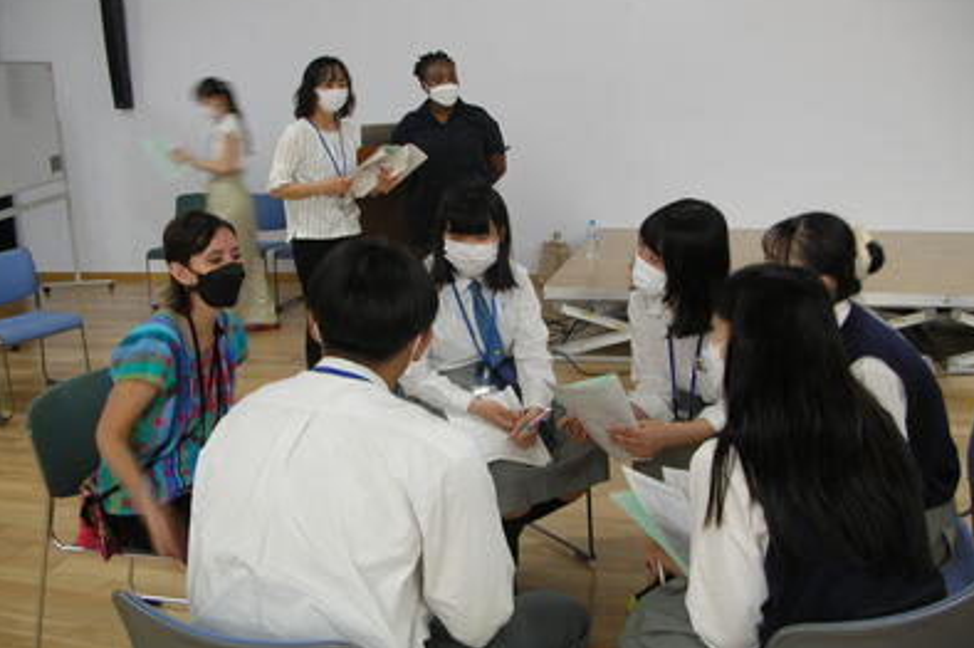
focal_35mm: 37
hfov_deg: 51.9
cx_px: 487
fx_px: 1000
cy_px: 334
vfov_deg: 35.9
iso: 50
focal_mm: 5.8
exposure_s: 1/9.6
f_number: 2.8
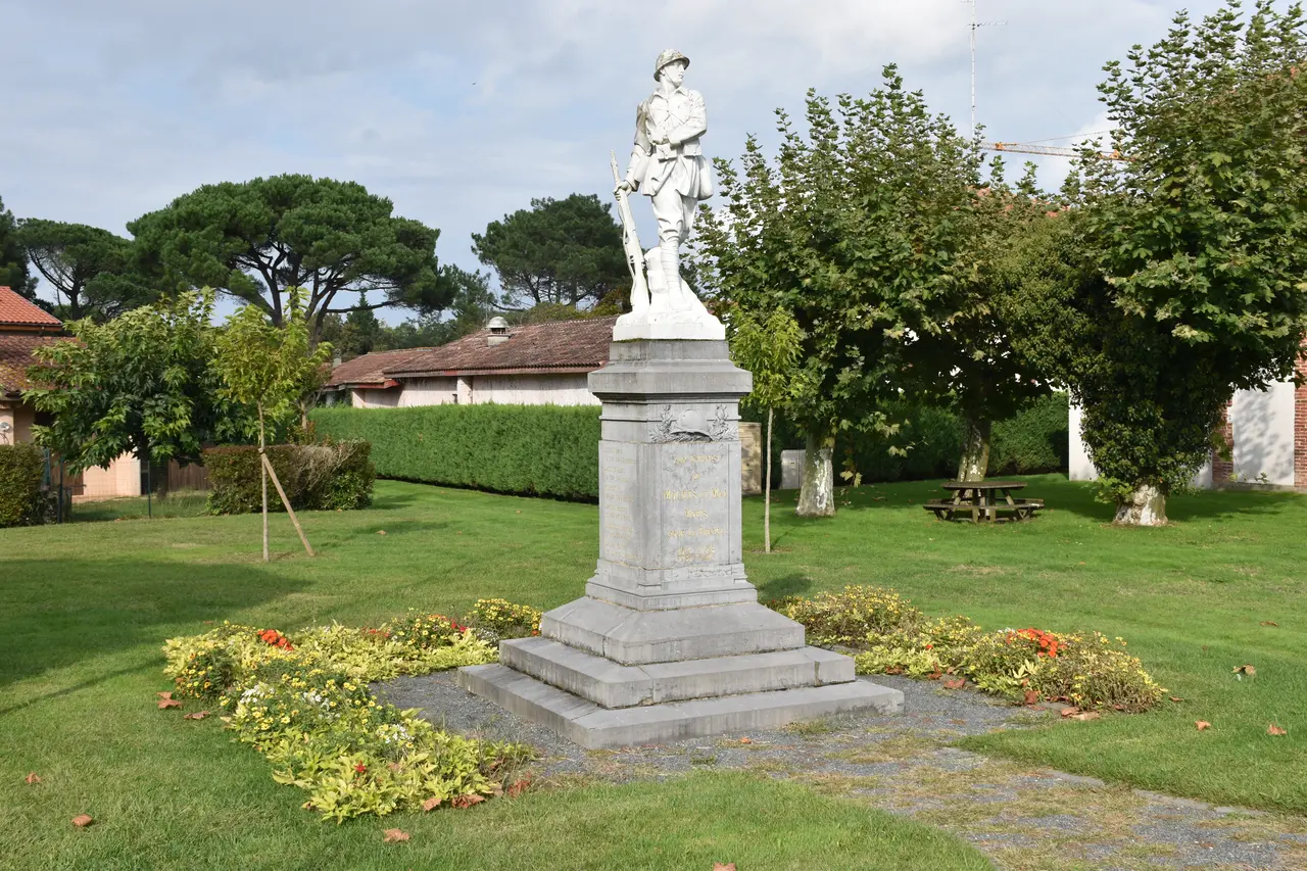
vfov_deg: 33.0
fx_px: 1470
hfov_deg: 47.9
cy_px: 436
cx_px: 654
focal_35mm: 40
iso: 200
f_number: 9
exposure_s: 1/320
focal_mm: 27
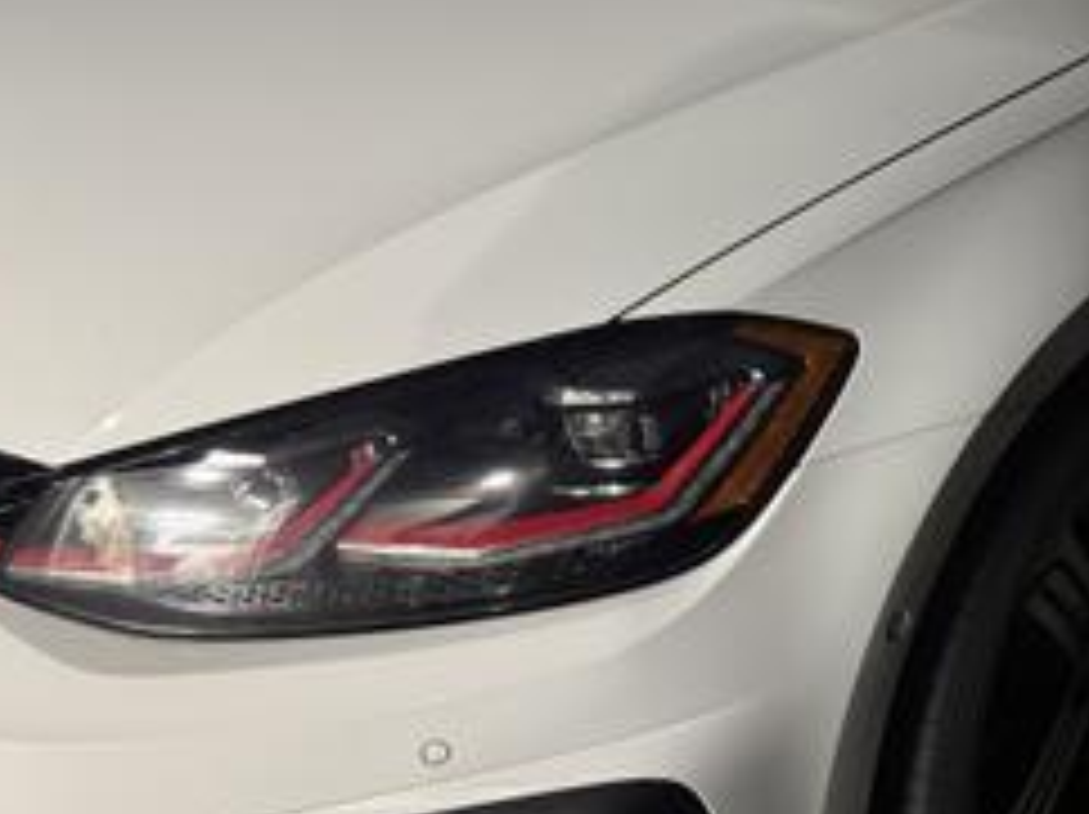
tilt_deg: -24.0
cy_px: 310
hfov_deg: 35.7
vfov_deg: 29.0
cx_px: 1004
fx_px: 1571
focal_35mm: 50
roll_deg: -3.3
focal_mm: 6.76
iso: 800
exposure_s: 1/30
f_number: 1.78
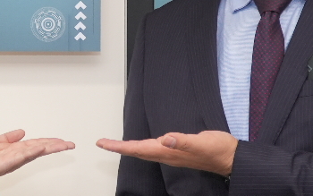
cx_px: 86
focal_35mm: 138
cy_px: 47
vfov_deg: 9.5
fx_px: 1178
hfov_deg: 15.1
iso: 800
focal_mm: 25
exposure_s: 1/200
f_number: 4
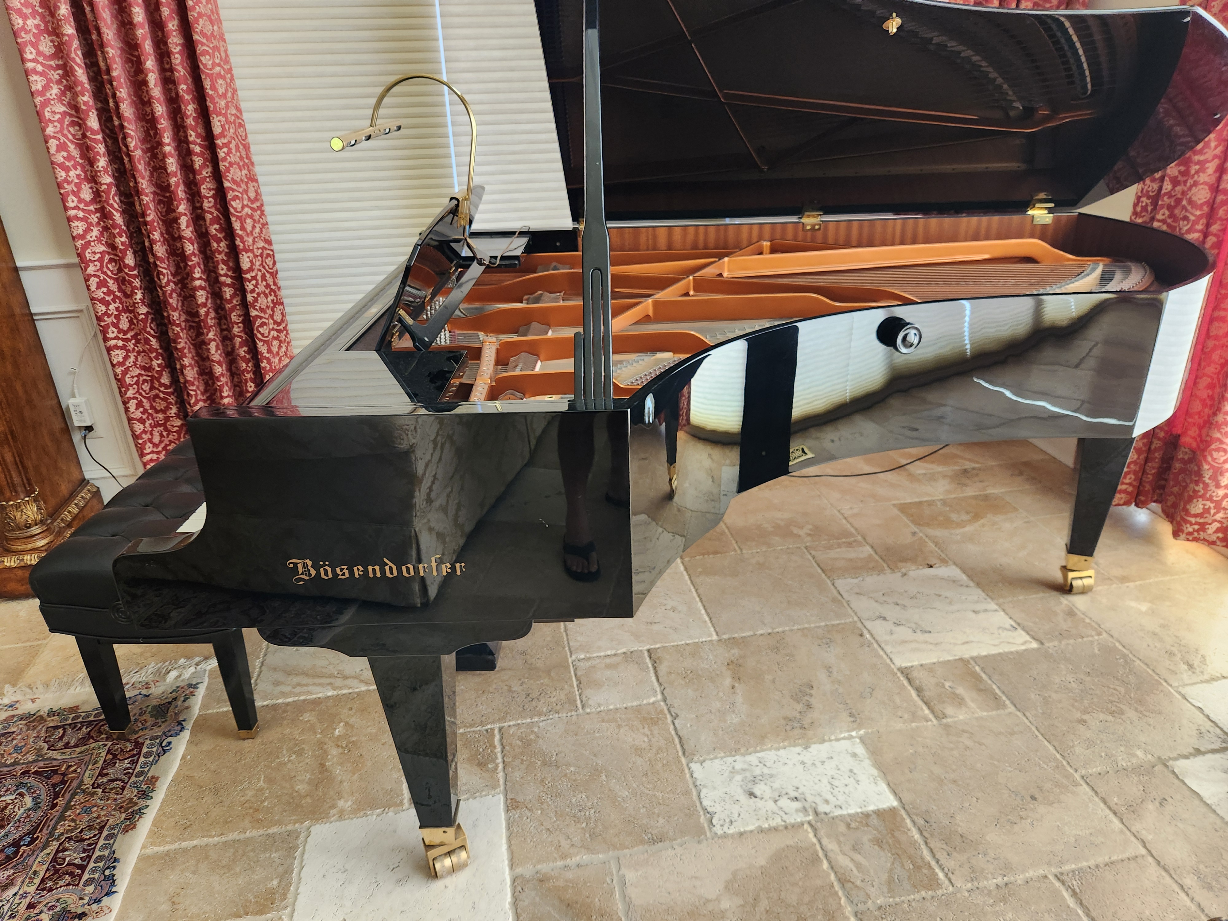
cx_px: 614
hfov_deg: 73.9
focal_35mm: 23
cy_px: 460
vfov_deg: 58.9
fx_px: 816
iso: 320
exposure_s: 1/120
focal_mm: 5.4
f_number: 1.8
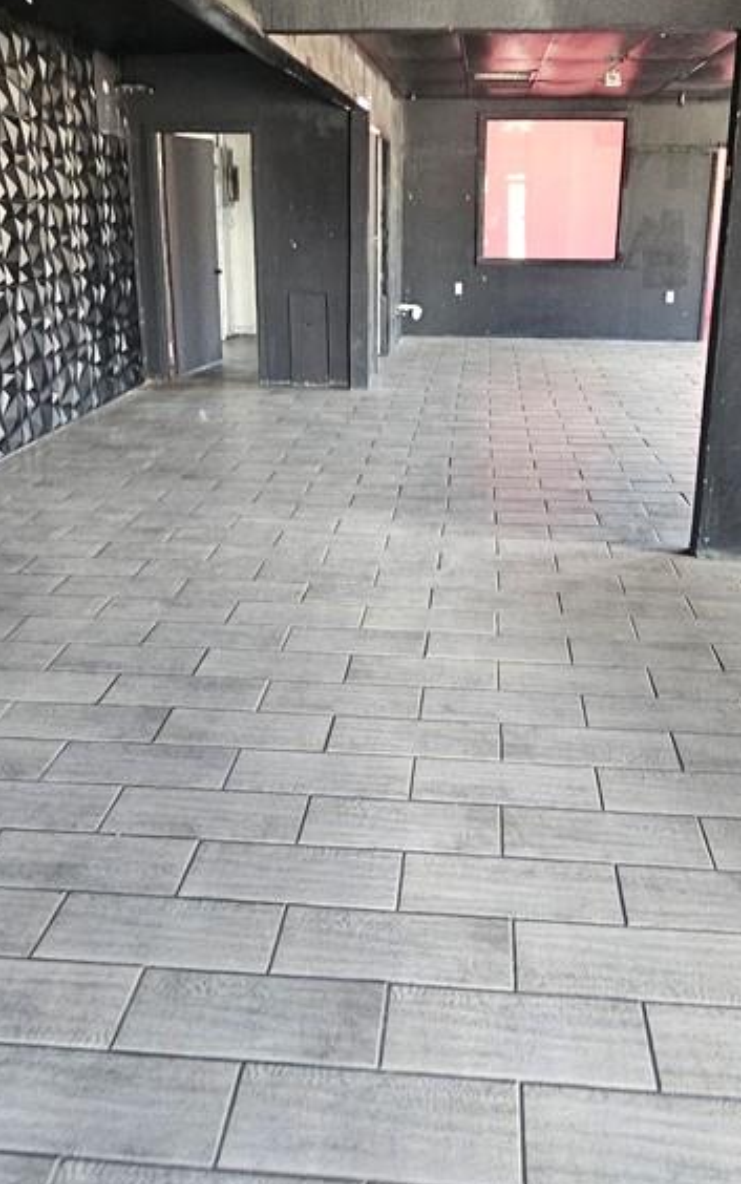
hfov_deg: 49.2
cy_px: 424
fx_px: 807
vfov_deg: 71.0
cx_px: 424
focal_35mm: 25
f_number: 2.2
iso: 400
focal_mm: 2.2
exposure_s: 1/30
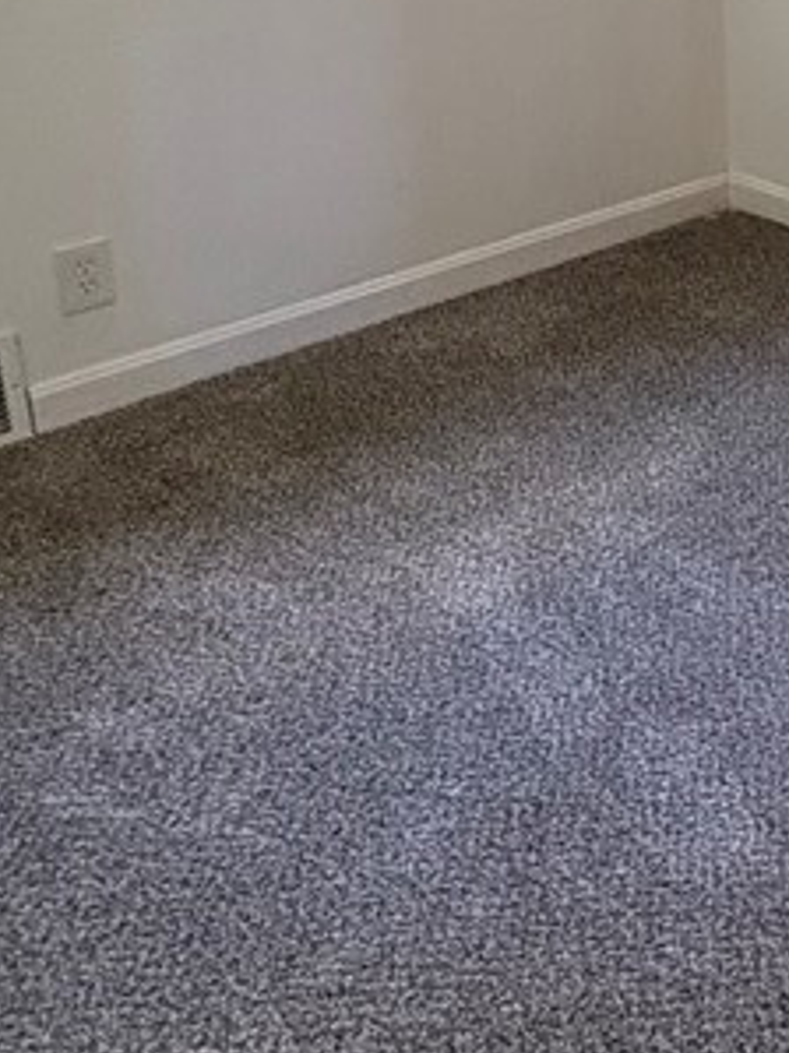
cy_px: 4
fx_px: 1460
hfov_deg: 23.9
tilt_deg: -10.8
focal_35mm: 48
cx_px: 1184
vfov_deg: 35.9
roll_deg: -3.0
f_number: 2.2
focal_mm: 2.22
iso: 250
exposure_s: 1/60
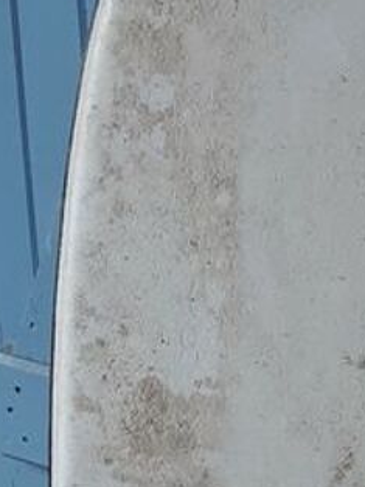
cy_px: 537
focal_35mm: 119
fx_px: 1675
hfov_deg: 12.0
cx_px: 517
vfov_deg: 16.1
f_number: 1.9
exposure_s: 1/50
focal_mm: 2.9
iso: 80
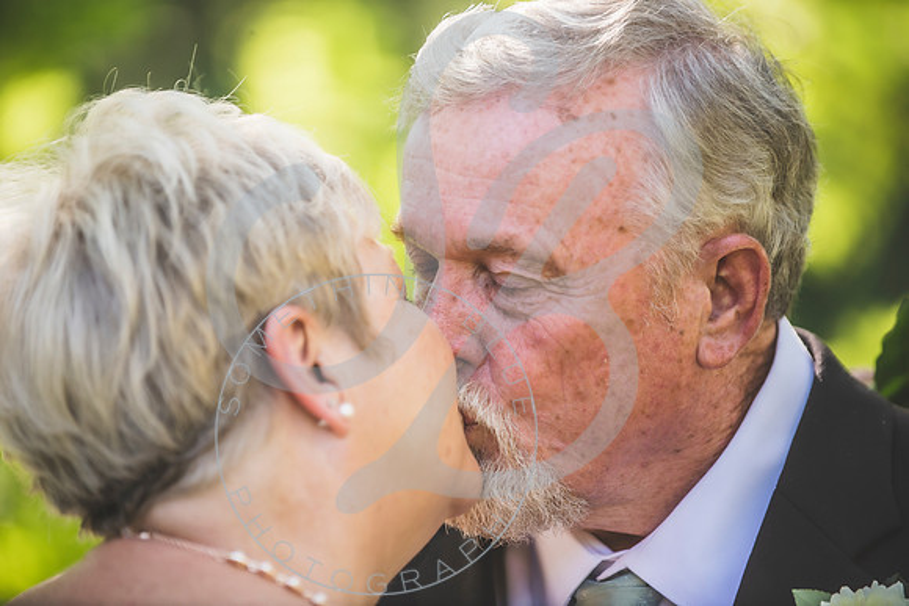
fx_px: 4798
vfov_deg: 7.2
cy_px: 303
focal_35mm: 190
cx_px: 454
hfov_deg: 10.8
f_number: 2.8
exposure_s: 1/500
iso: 320
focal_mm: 190
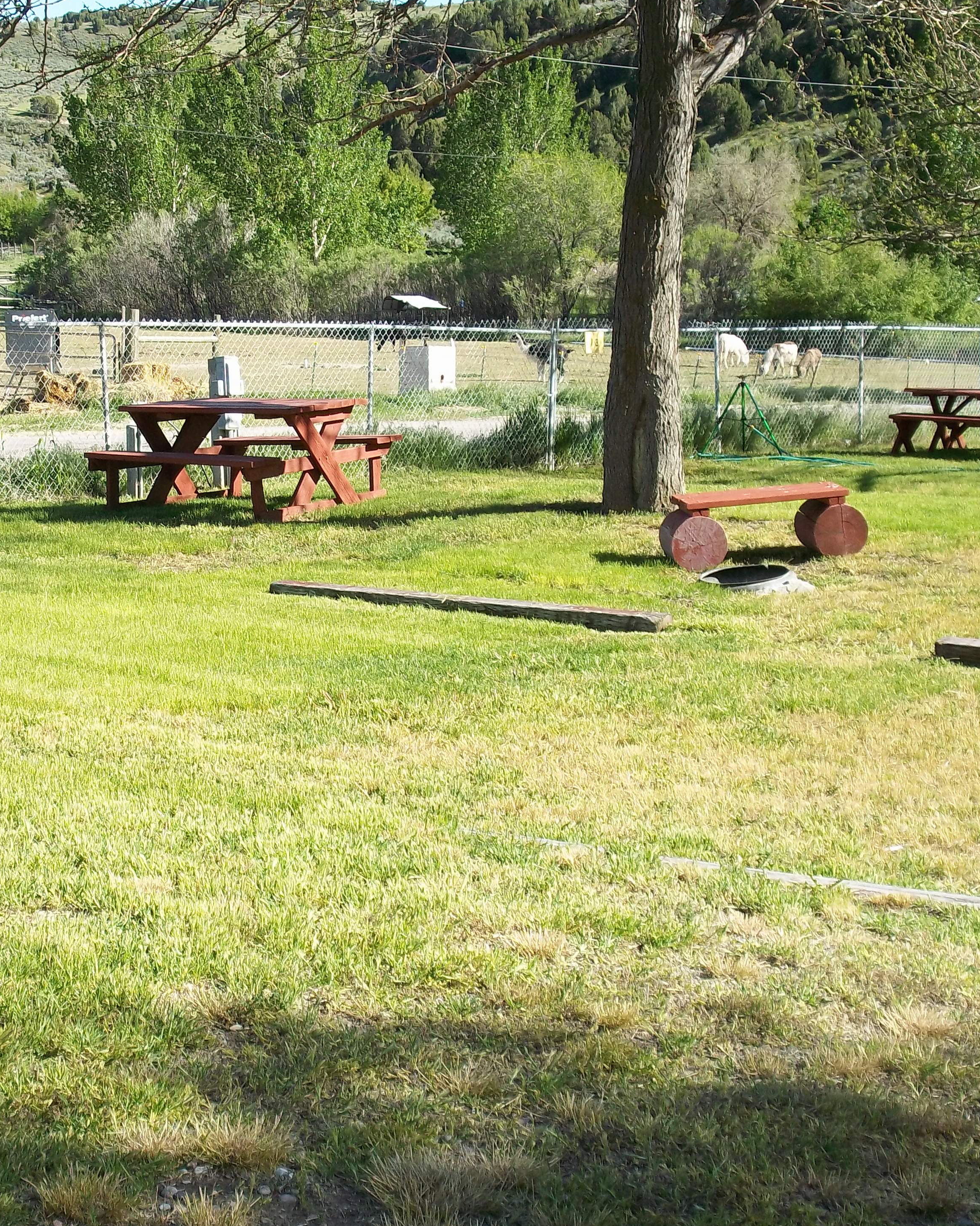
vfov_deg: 24.7
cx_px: 276
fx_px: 2792
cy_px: 611
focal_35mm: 77
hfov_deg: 19.8
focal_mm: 10.1
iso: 80
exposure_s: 1/400
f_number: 3.9
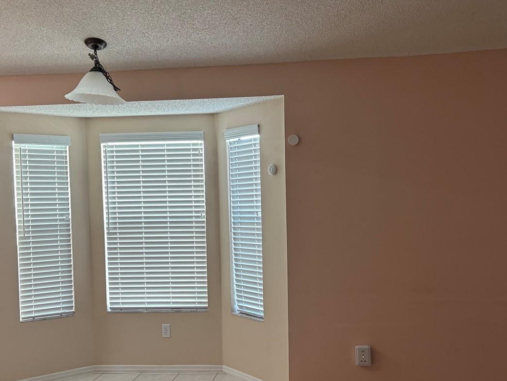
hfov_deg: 46.8
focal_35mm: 40
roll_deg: +0.4
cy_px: 228
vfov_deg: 35.8
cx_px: 272
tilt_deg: -2.8
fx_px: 586
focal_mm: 5.96
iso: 160
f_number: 1.6
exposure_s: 1/60
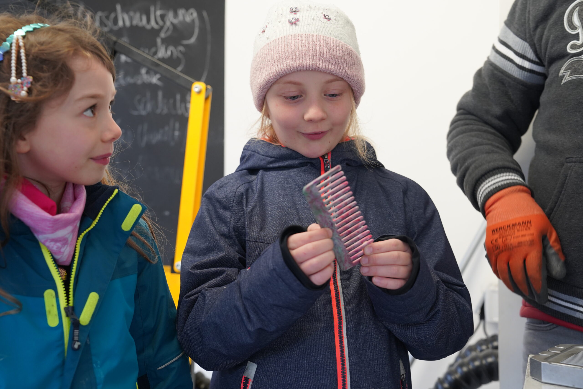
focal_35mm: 46
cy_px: 194
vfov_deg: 29.2
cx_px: 292
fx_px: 745
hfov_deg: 42.7
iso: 1250
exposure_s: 1/160
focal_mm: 46
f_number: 4
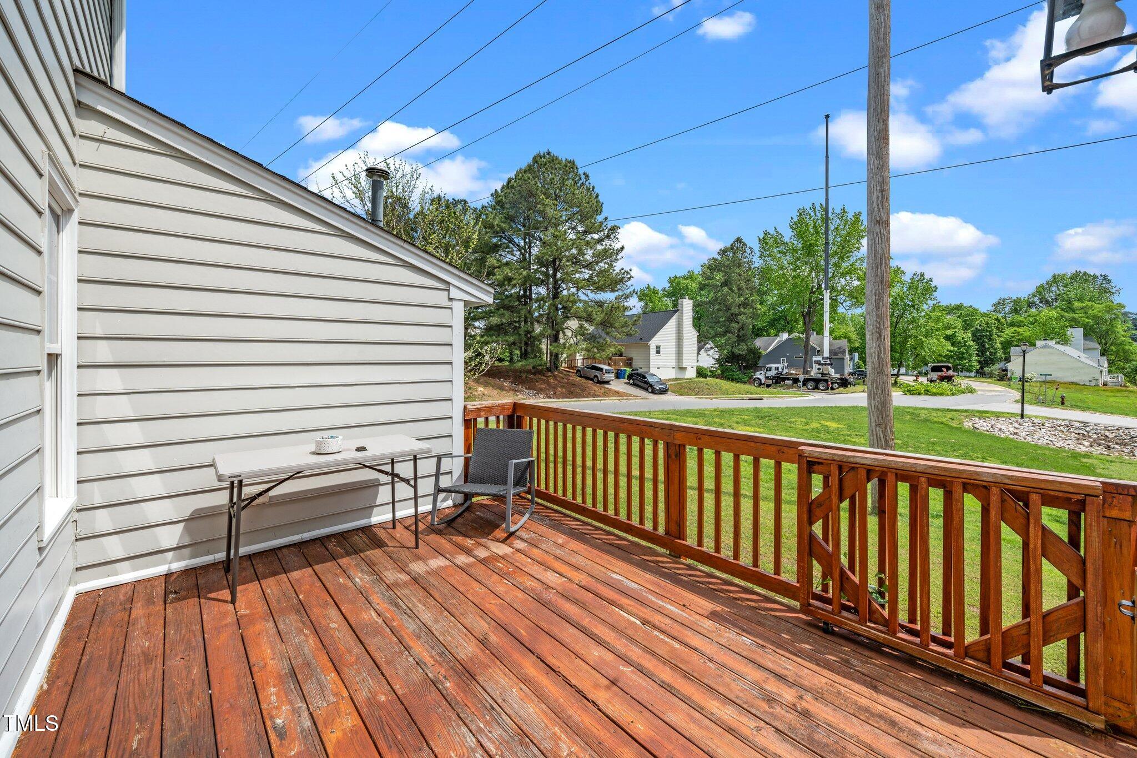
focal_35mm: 13
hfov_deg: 108.3
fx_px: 411
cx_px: 568
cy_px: 379
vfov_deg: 85.4
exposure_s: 1/100
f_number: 13
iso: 100
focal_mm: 13
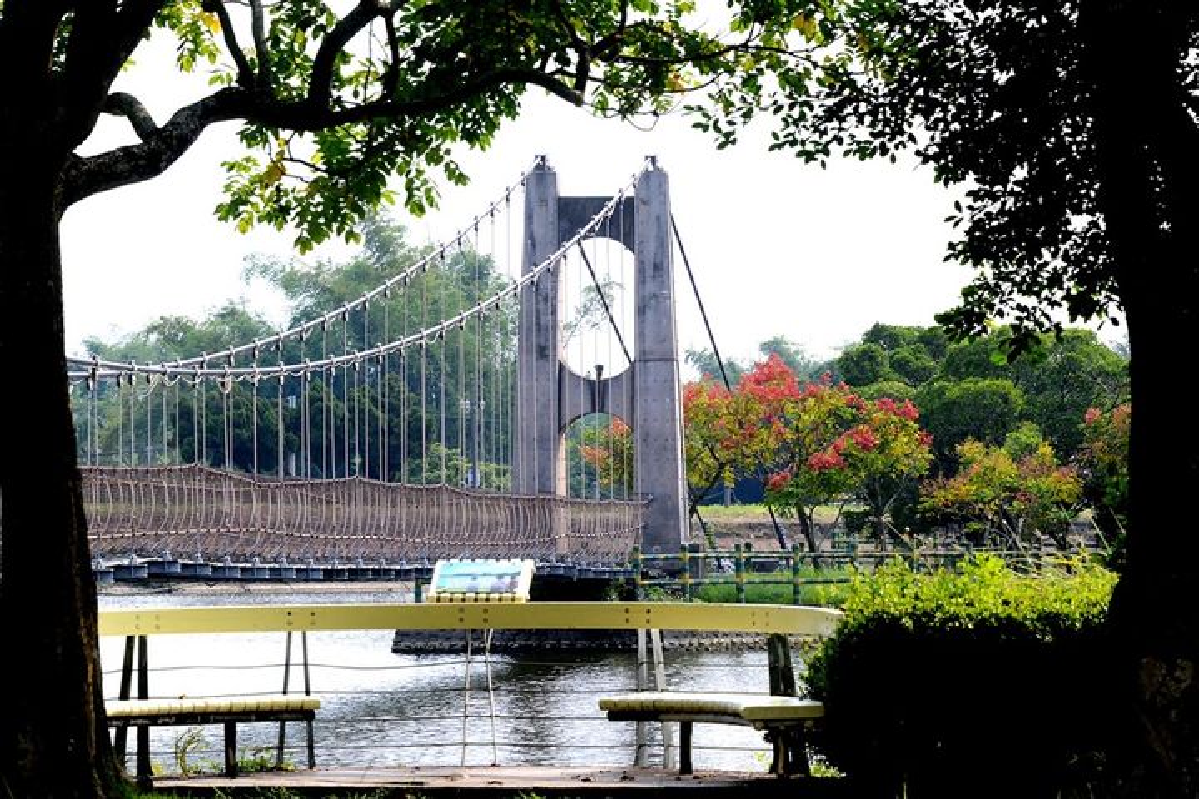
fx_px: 4829
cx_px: 600
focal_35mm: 145
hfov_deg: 14.2
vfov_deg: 9.5
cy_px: 400
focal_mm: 145
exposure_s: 1/500
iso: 1000
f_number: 11
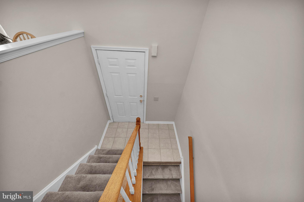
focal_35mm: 12
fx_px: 101
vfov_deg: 90.0
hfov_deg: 112.6
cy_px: 101
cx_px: 152
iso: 2500
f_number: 4
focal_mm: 12
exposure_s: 1/250
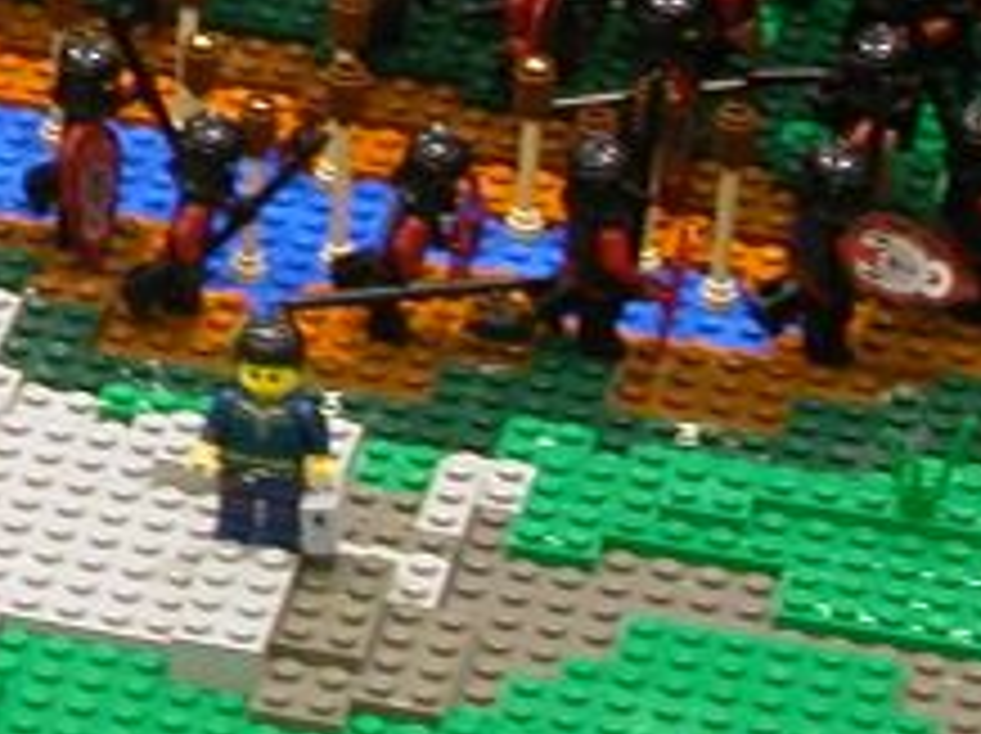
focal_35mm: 235
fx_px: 6652
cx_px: -549
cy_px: -392
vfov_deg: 6.2
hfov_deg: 8.2
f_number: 3.5
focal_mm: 9.7
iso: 100
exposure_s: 1/5.4
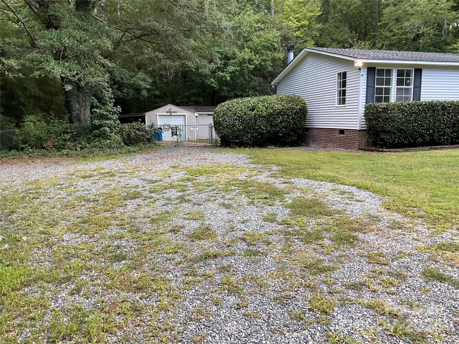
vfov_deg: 48.2
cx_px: 230
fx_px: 385
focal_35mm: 29
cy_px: 172
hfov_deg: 61.7
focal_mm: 3
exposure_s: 1/60
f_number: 1.8
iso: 40
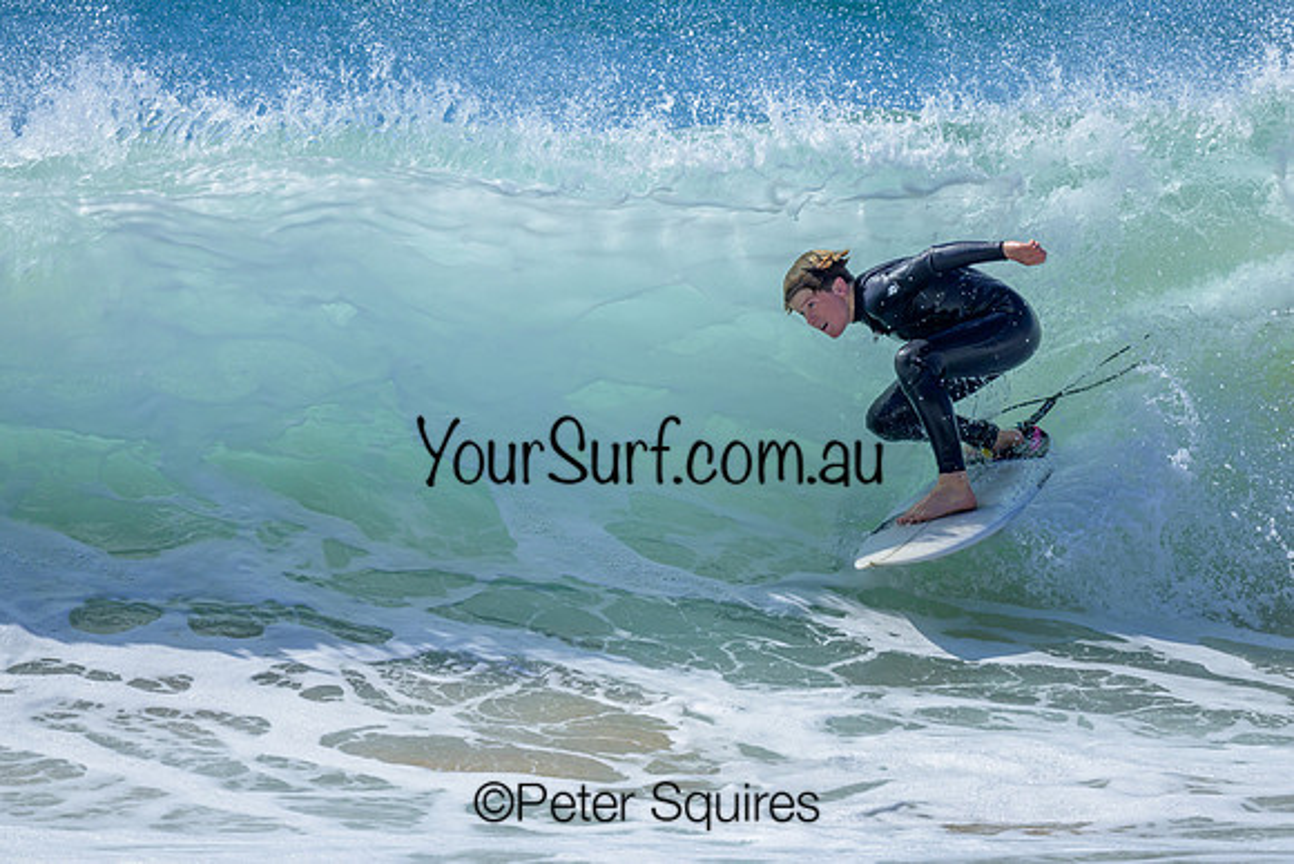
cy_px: 467
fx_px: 38897
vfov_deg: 1.3
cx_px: 750
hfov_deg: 1.9
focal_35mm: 1082
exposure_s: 1/2000
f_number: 6.3
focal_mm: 800
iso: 250
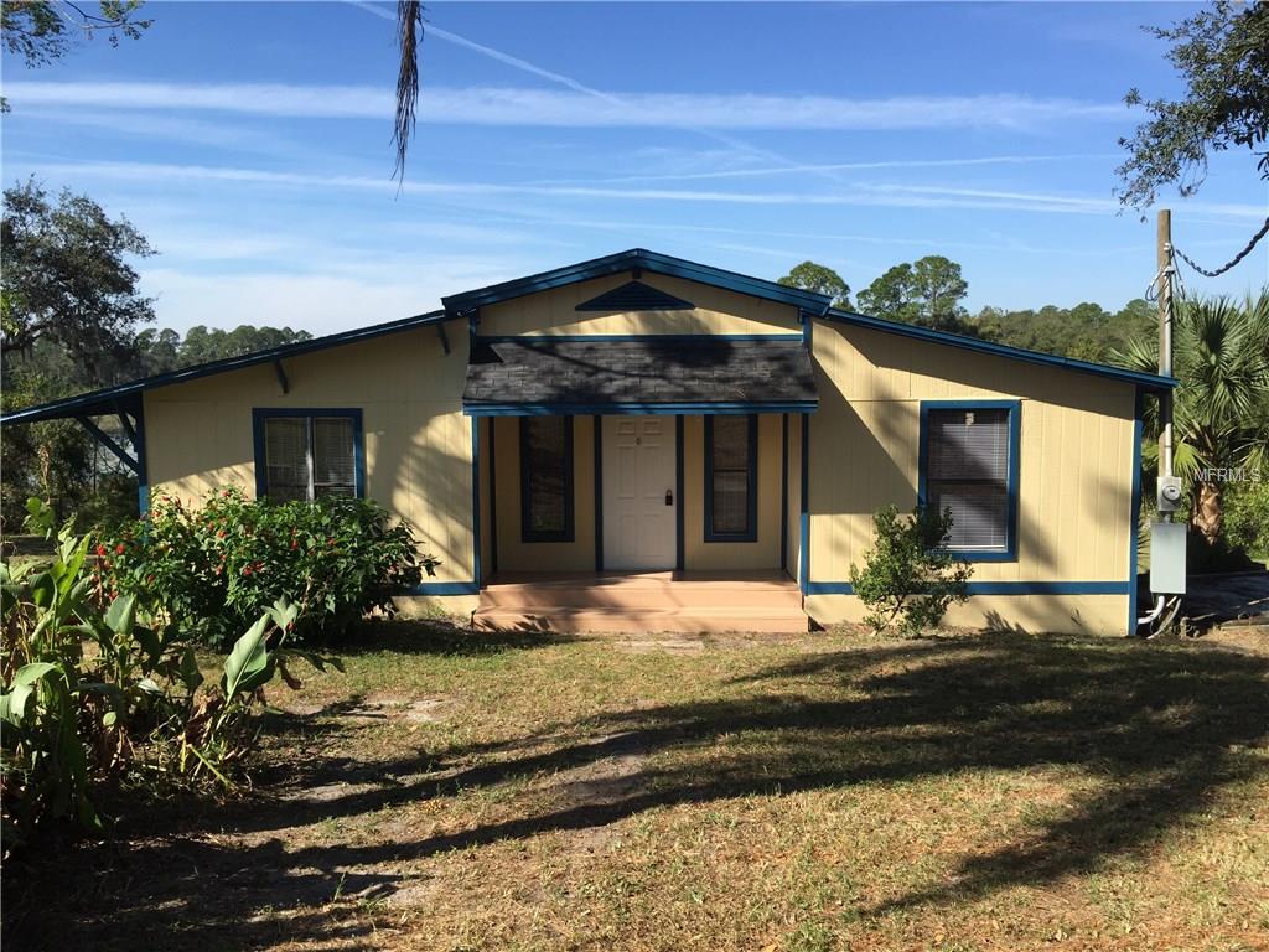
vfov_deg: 48.2
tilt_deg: -4.9
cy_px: 476
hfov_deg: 61.7
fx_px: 1063
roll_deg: -0.6
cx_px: 634
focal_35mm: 29
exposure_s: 1/1276
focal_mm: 4.15
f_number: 2.2
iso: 32
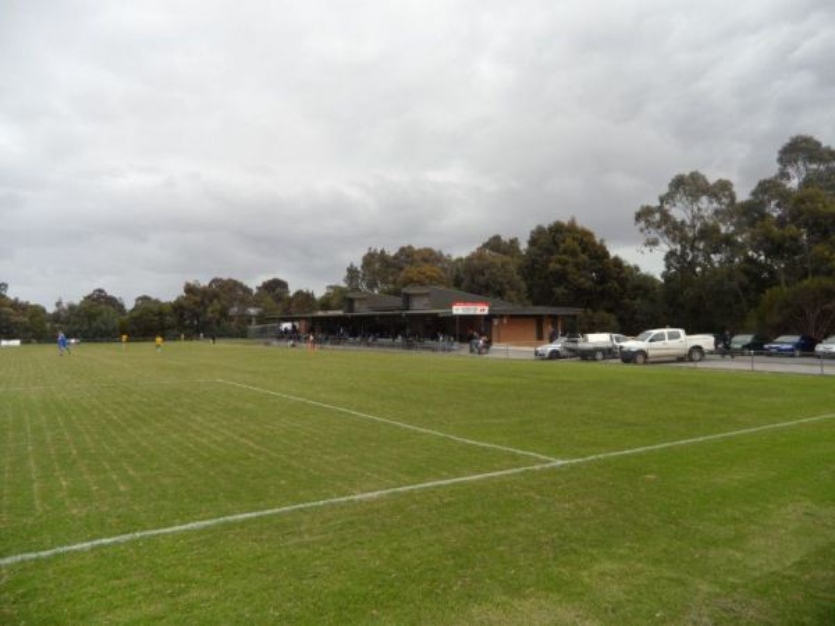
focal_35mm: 24
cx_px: 418
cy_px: 313
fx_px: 579
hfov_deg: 71.6
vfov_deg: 56.8
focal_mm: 4.1
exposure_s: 1/750
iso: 80
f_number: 2.9
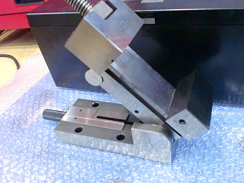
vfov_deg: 40.7
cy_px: 92
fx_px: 247
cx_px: 122
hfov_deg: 52.6
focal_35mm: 35
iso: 1600
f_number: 3.1
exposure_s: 1/50
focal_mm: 6.3
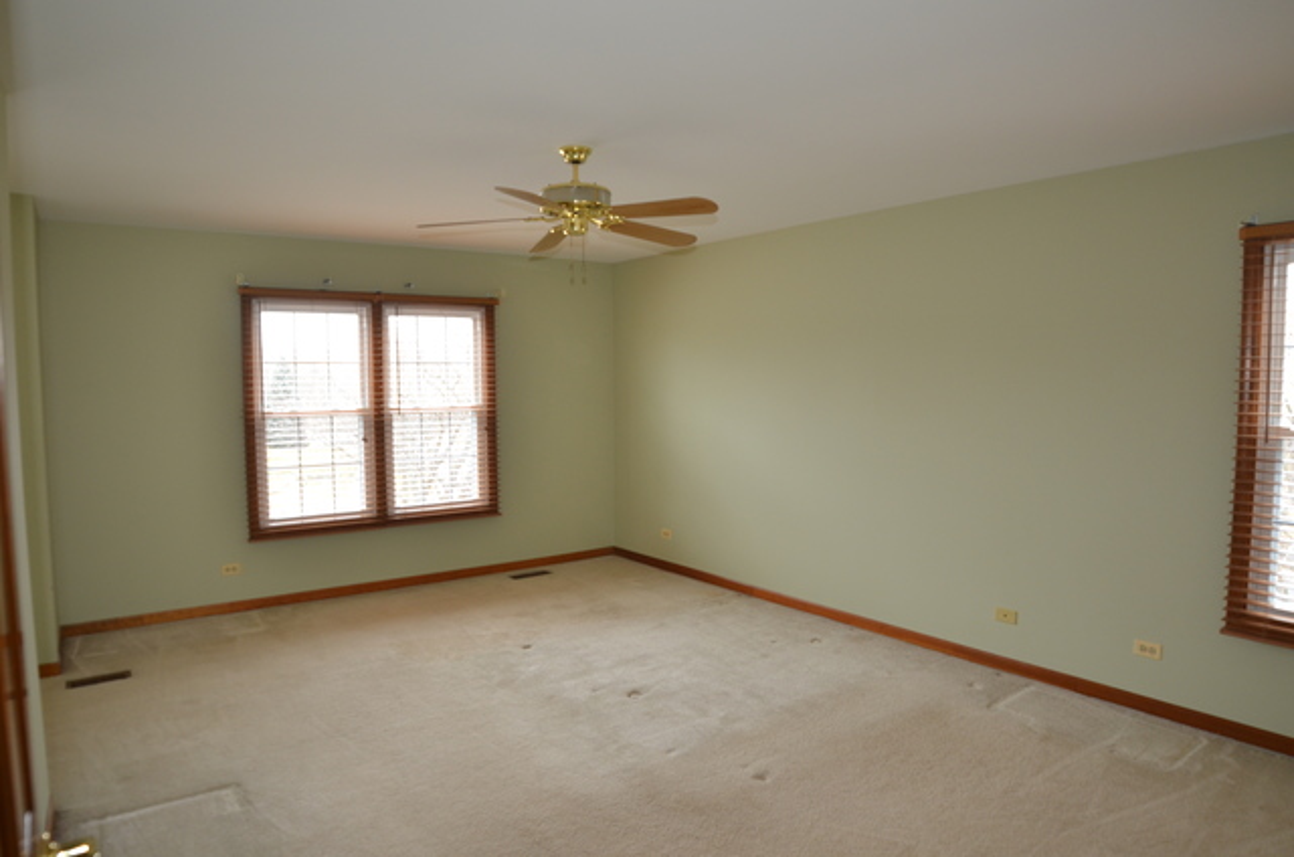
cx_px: 647
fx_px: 753
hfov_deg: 81.3
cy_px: 428
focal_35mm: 21
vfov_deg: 59.3
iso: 400
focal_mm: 14
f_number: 2.8
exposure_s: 1/60
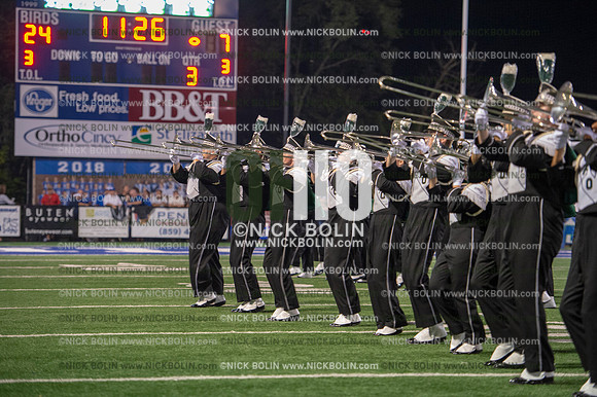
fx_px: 2072
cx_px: 298
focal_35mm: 125
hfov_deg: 16.4
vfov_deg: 11.0
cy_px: 198
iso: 4000
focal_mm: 125
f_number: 2.8
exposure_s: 1/250
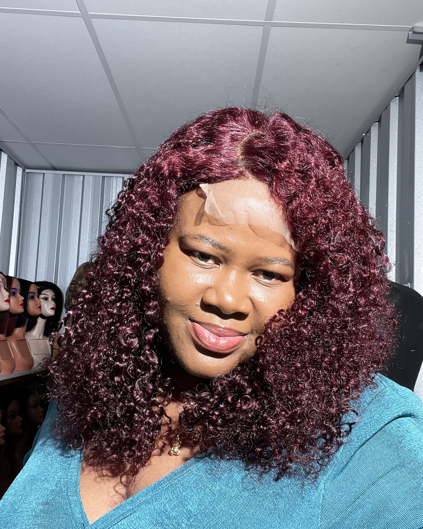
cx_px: 213
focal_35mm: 32
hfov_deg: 45.8
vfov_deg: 55.6
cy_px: 277
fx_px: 501
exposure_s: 1/100
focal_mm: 2.71
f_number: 2.2
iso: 80
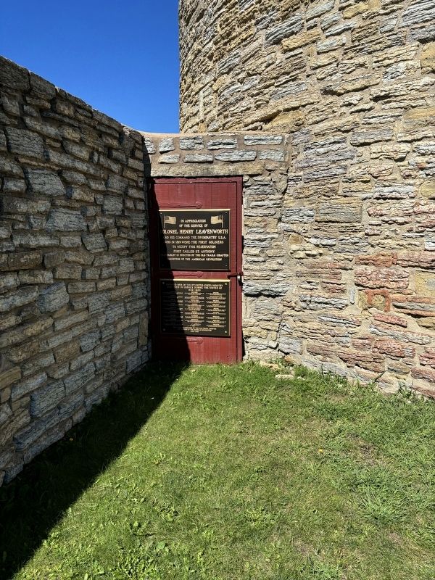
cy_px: 290
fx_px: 436
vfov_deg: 67.3
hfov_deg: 53.1
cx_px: 218
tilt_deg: -7.7
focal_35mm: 26
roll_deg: +0.6
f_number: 1.6
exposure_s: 1/3650
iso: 50
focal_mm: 5.96
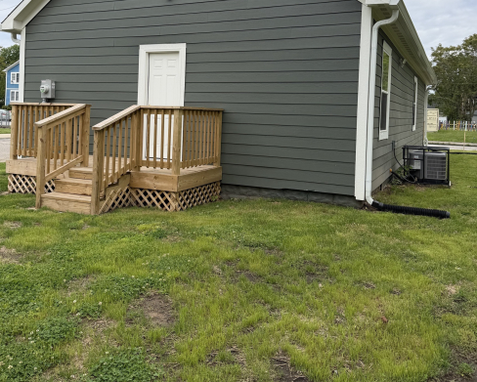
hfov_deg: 55.6
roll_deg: -2.0
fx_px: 452
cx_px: 234
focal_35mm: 32
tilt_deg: -0.4
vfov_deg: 44.8
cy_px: 113
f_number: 1.78
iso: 80
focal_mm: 6.76
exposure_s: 1/3425
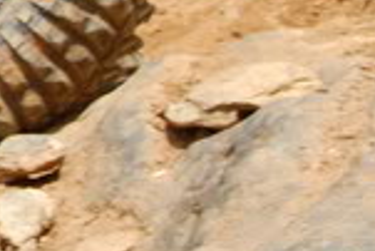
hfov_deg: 6.2
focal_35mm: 317
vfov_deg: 4.3
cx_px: -591
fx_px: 3305
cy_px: -132
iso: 200
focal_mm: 40
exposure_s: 1/320
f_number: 9
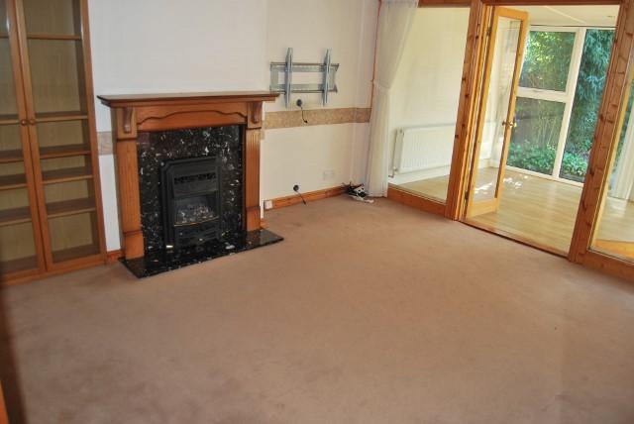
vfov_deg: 48.0
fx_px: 476
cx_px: 317
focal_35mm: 27
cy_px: 212
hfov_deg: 67.3
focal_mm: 18
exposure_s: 1/60
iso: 200
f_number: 3.5
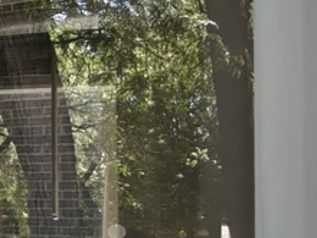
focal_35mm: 98
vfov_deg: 15.1
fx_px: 897
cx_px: -507
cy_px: 166
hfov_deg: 13.1
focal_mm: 2.3
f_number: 2
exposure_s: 1/243
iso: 200
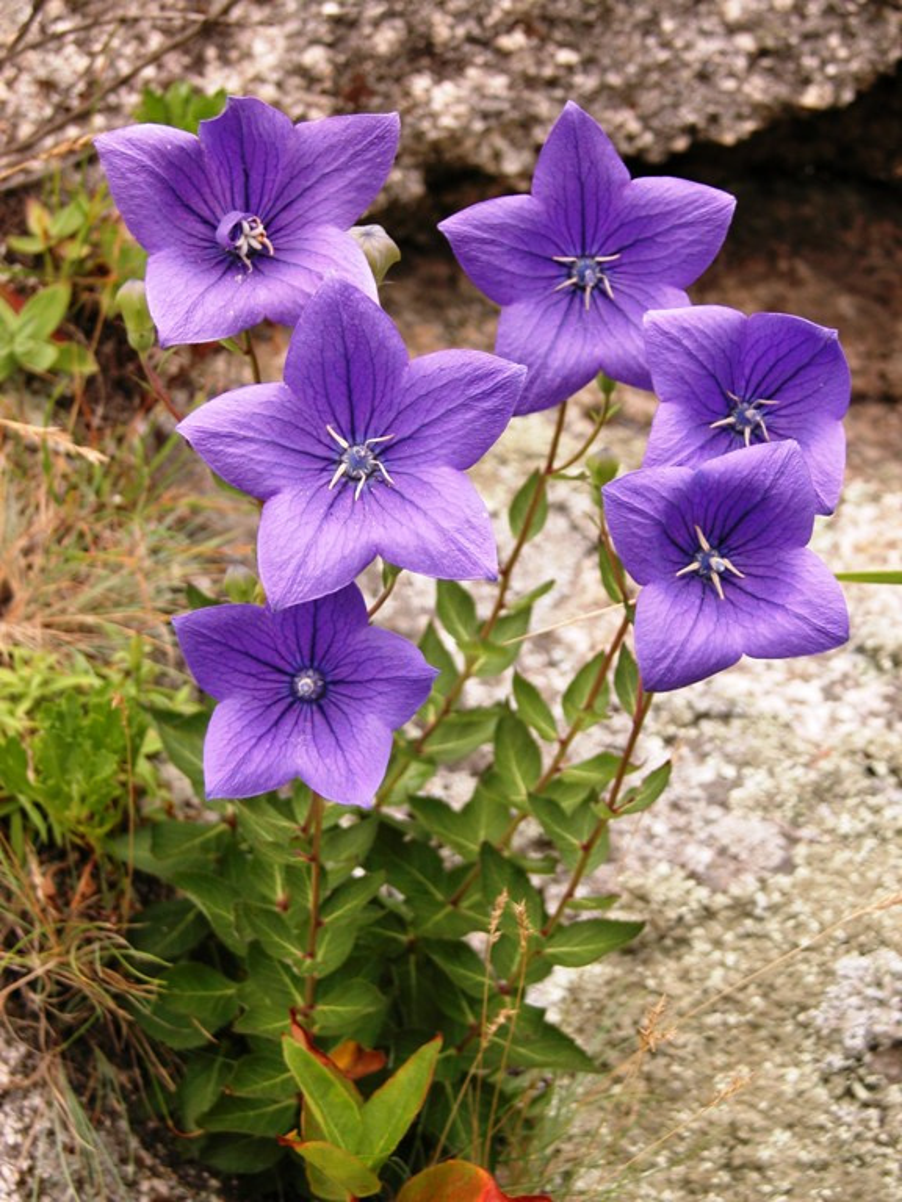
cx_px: 451
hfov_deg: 16.8
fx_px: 3057
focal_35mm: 88
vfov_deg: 22.3
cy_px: 601
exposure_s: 1/132
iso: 100
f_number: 3.5
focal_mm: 22.3
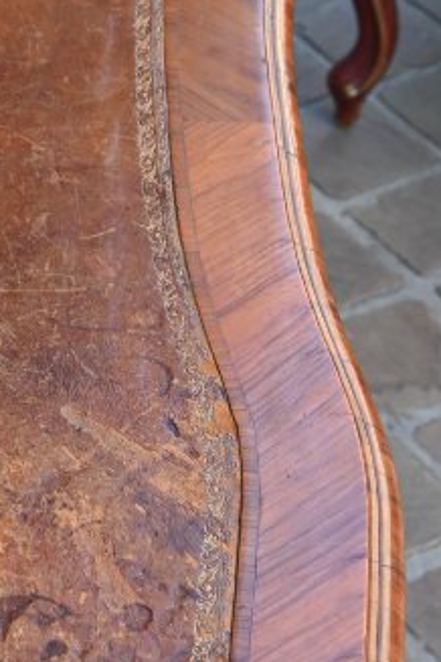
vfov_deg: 16.2
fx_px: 2274
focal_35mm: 124
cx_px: -253
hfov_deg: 10.6
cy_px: 672
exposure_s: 1/80
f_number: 4.5
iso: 100
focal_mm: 22.5
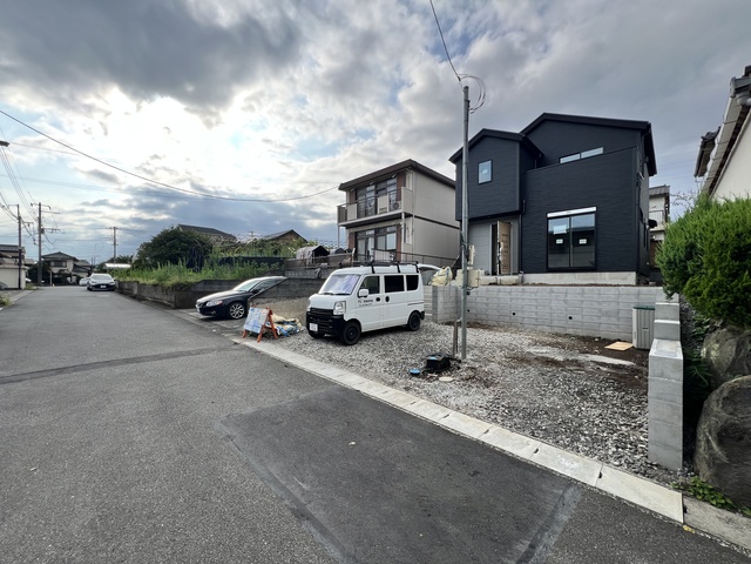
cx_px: 376
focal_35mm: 13
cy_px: 282
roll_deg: -0.3
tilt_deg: +0.2
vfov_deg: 89.9
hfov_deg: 106.2
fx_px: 282
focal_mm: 1.57
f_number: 1.8
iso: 32
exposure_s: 1/896
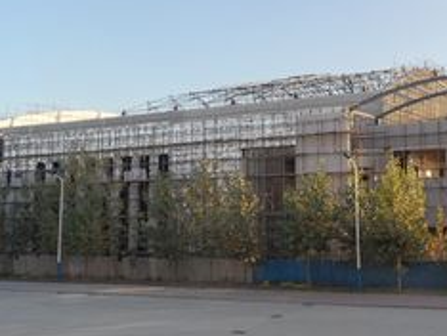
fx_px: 556
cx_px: 397
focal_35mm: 43
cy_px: 123
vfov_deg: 33.5
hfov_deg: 40.7
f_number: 4.6
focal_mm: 3.9
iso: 80
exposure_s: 1/250
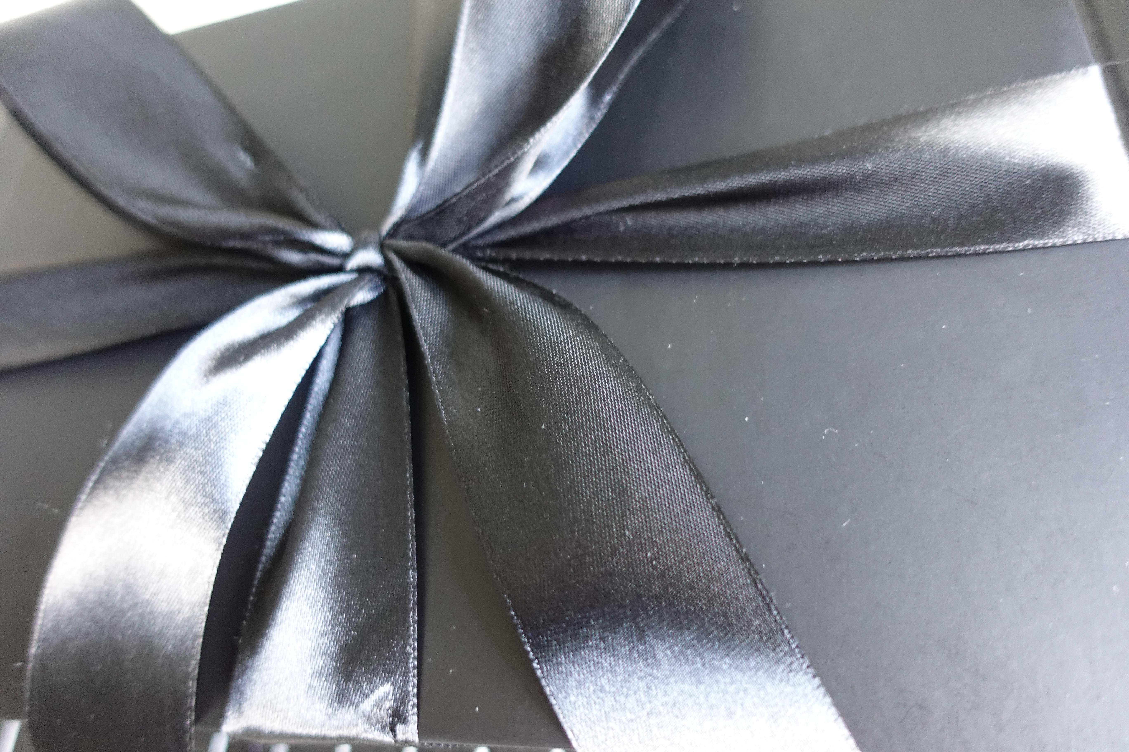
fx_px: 753
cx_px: 564
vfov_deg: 53.1
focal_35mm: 24
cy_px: 376
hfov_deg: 73.7
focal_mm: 9.4
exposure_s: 1/30
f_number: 1.8
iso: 800
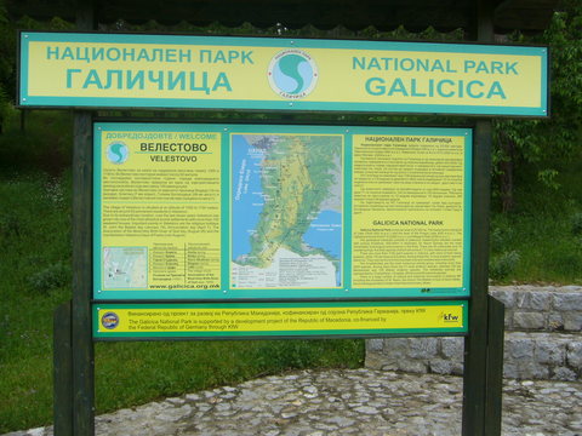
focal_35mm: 35
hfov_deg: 52.6
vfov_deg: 40.7
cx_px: 291
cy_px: 218
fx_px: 588
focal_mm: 5.8
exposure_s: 1/160
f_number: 5.6
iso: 80
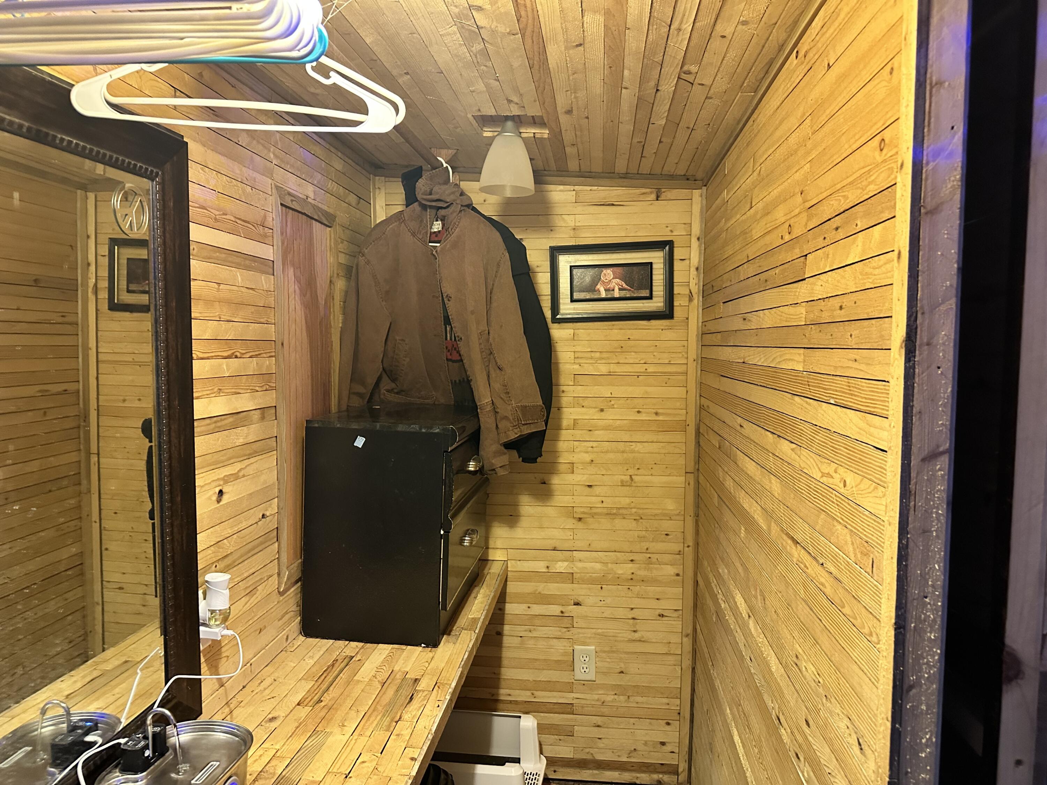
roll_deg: -0.2
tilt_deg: -3.9
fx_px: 726
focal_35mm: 24
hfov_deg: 71.6
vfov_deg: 56.8
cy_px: 392
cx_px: 524
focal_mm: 6.86
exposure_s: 1/40
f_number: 1.78
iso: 640
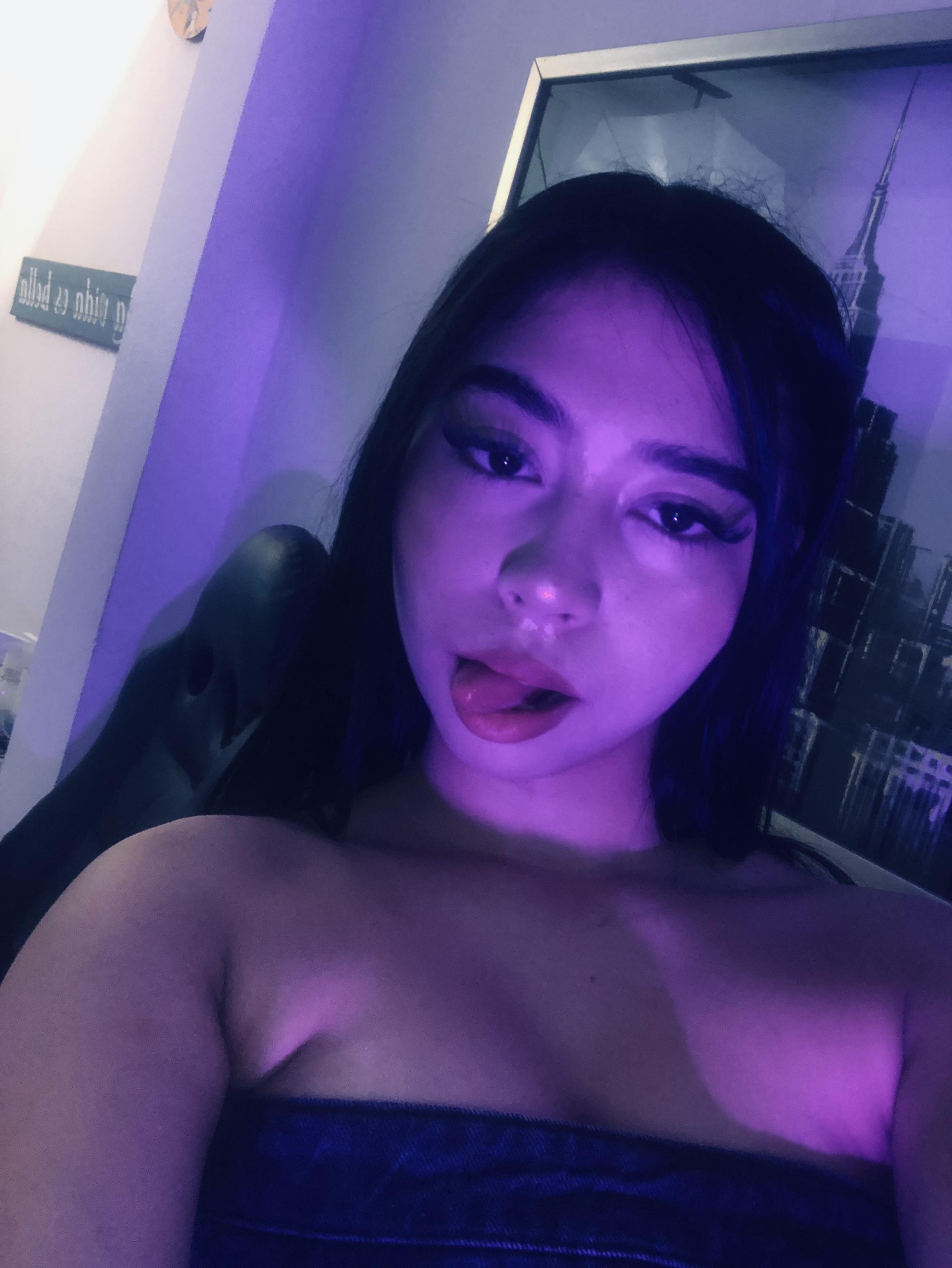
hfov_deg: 44.2
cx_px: 476
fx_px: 1172
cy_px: 634
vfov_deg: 56.8
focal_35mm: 32
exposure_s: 1/57
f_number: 2.2
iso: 160
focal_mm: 2.87
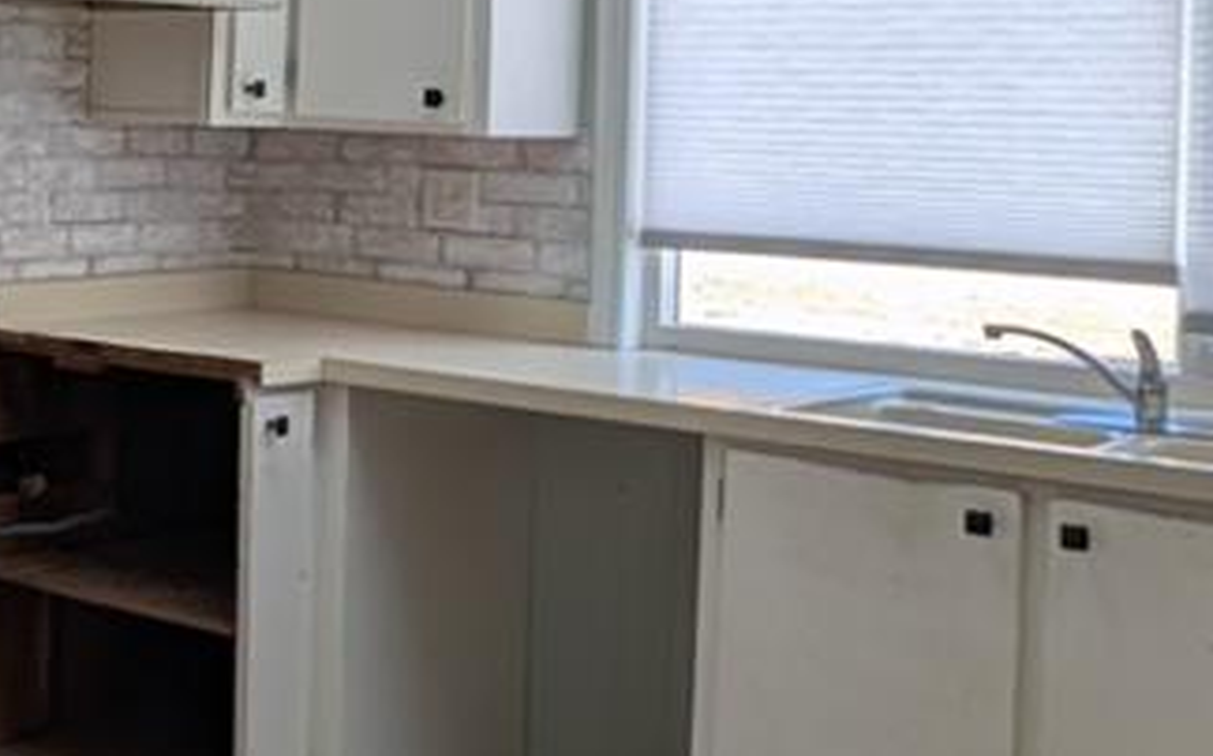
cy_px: 110
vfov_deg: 21.6
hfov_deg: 30.6
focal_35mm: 59
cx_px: -144
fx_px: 1949
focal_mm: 2.02
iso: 44
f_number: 1.7
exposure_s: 1/244
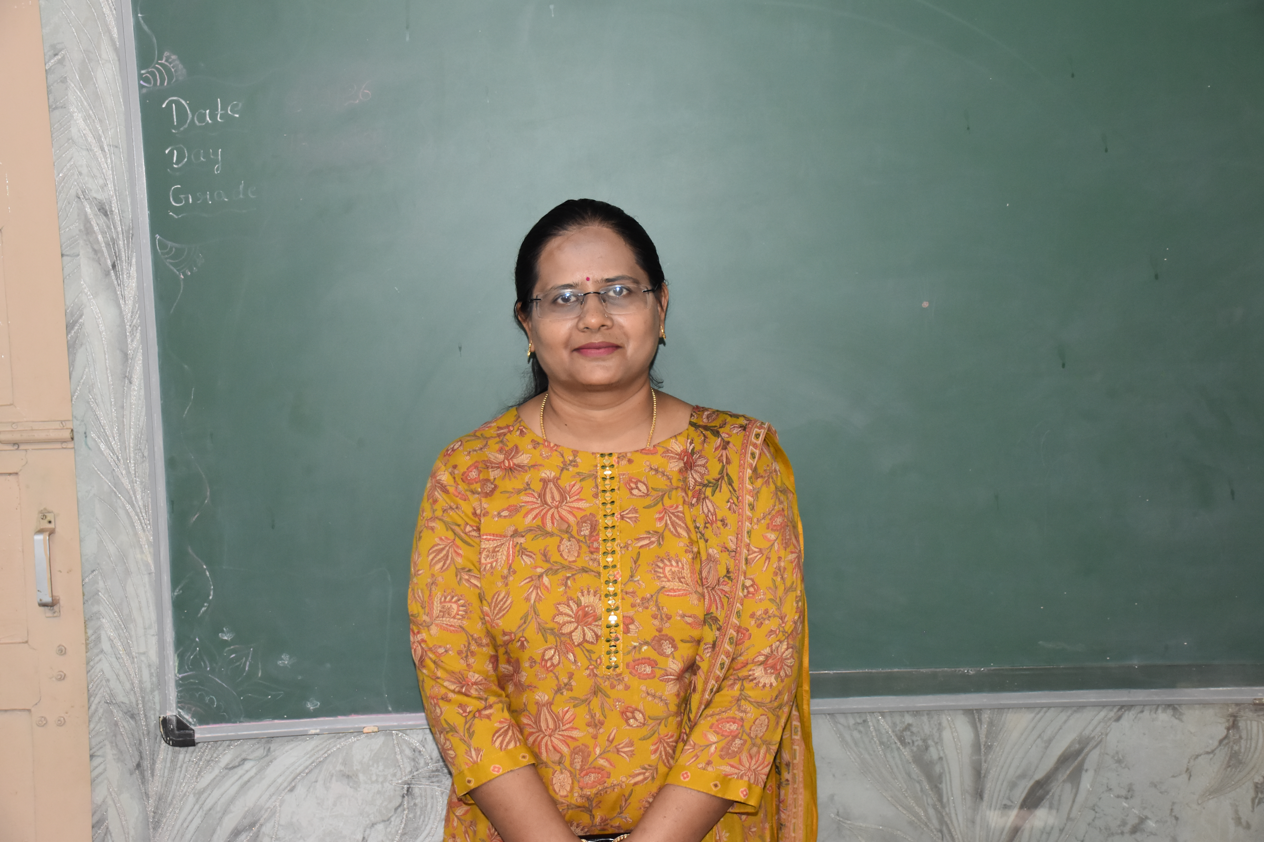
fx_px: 1685
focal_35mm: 48
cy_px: 421
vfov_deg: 28.1
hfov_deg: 41.1
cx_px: 632
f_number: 4
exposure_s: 1/60
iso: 1400
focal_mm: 32
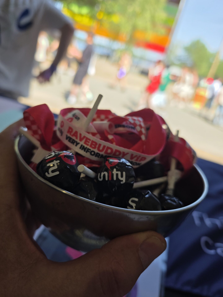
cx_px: 112
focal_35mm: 23
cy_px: 148
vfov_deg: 73.9
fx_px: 198
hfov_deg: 58.9
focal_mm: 6.3
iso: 80
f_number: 1.7
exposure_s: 1/1343
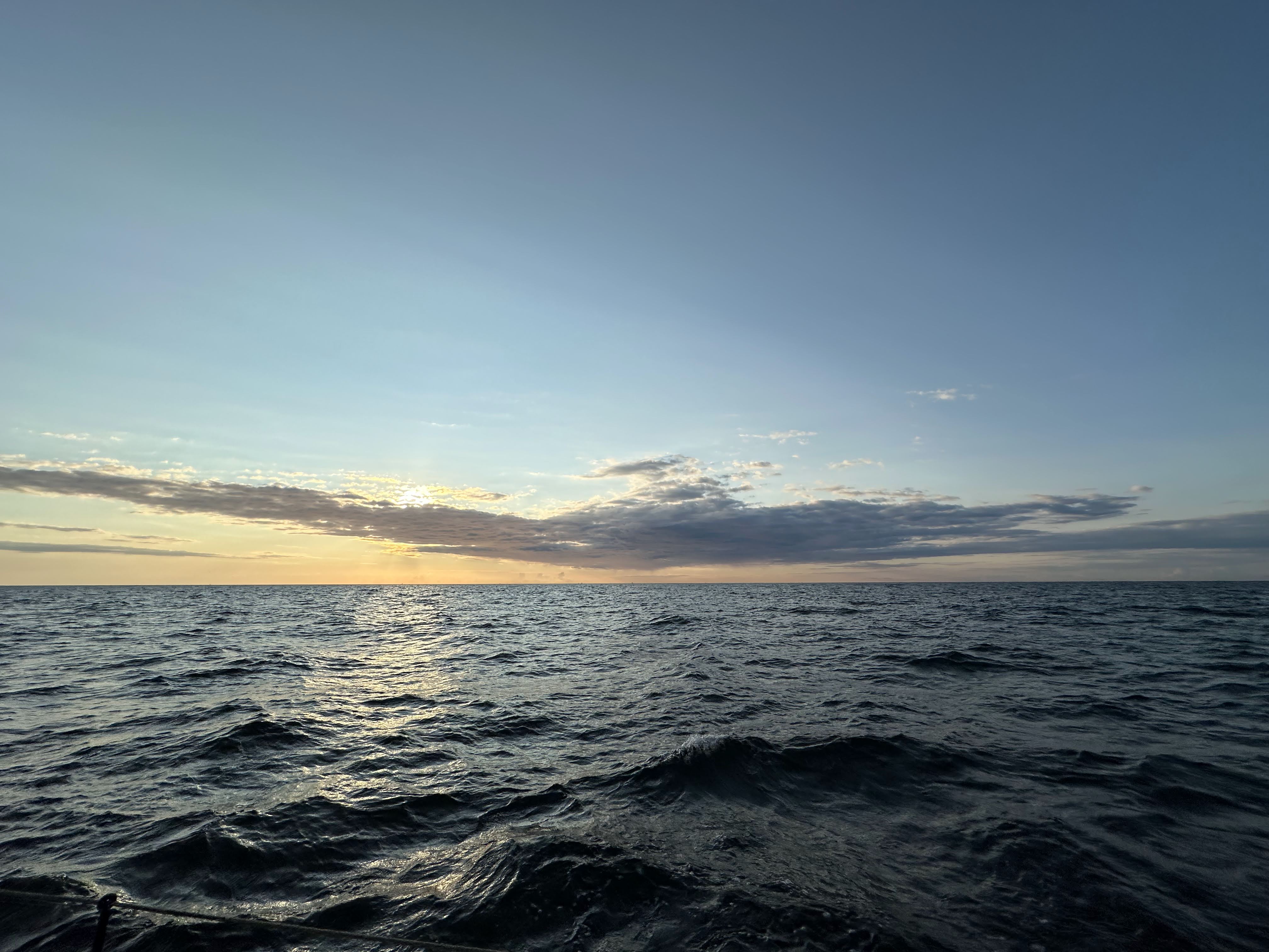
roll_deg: +0.3
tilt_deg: +11.1
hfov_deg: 102.1
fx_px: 513
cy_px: 476
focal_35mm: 14
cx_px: 634
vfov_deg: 85.7
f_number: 2.2
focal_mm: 2.22
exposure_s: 1/3861
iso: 50
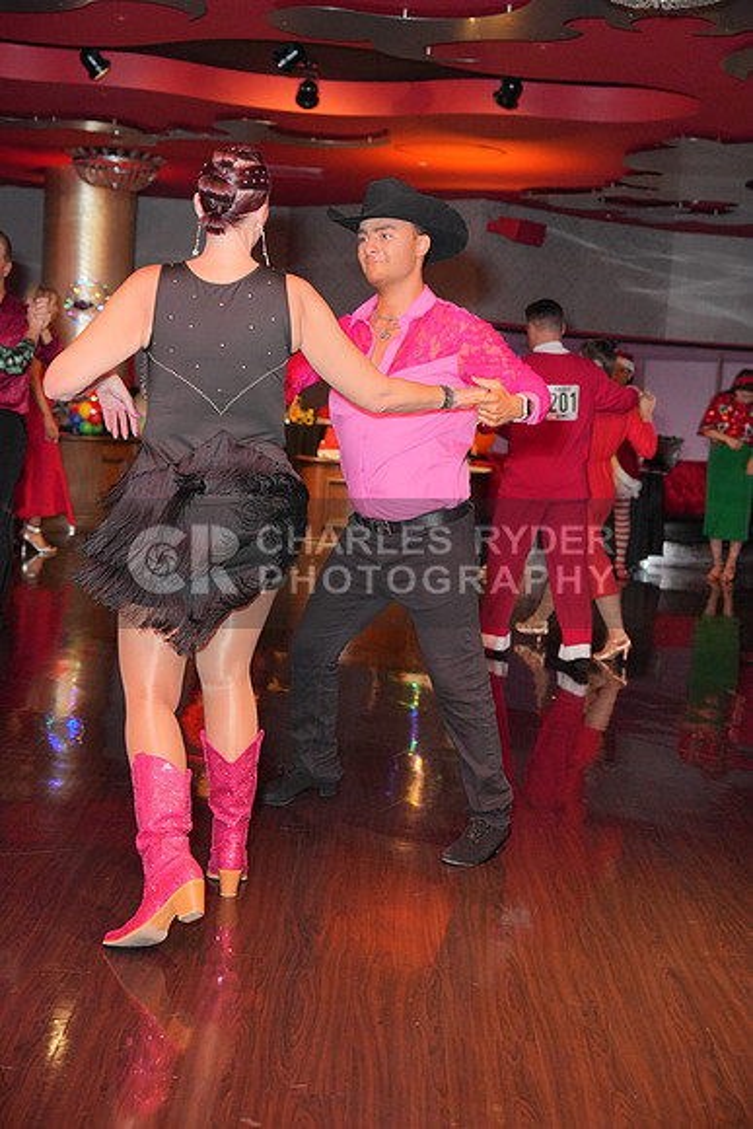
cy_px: 564
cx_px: 376
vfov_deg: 39.6
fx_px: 1568
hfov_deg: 27.0
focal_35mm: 50
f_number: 4
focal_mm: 50
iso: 4000
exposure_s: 1/200
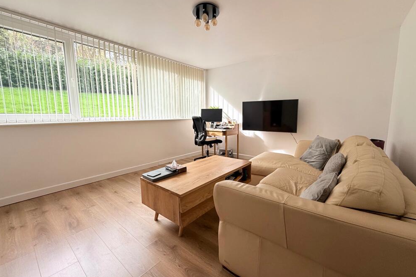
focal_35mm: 15
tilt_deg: -7.5
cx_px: 212
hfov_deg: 100.4
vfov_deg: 77.3
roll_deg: -0.2
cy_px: 135
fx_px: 173
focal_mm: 2.22
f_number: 2.2
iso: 50
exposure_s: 1/99
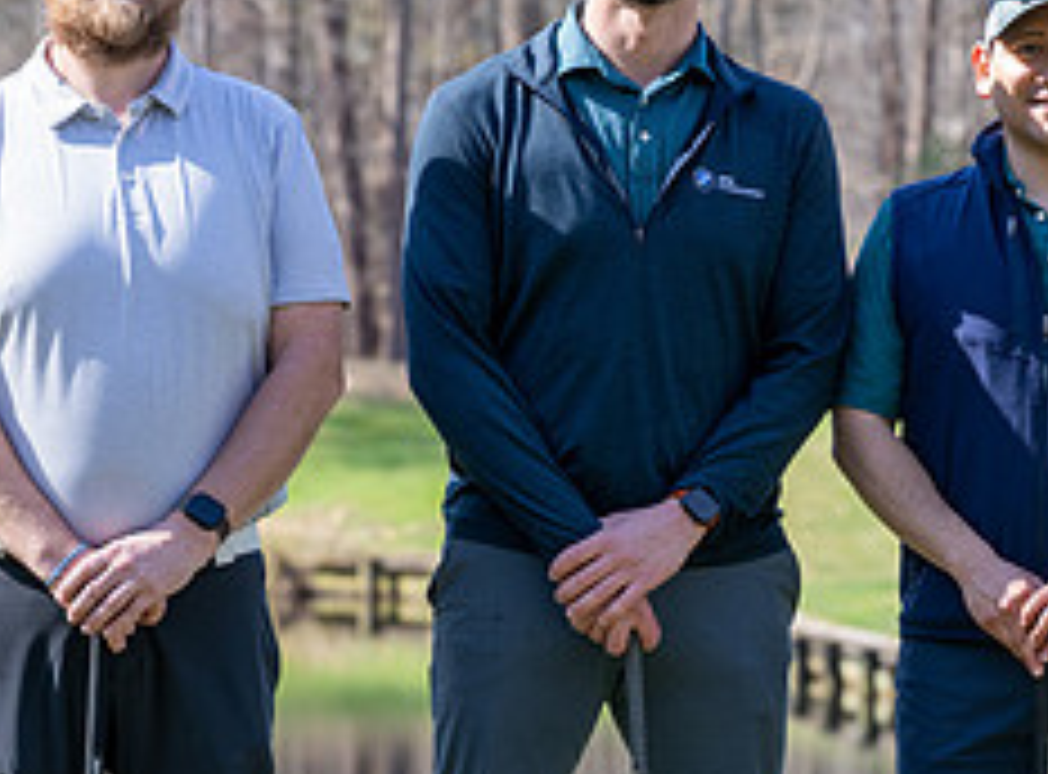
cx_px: 945
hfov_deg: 6.8
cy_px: 592
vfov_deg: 5.1
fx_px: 8760
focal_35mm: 291
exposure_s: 1/500
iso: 280
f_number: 5
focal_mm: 103
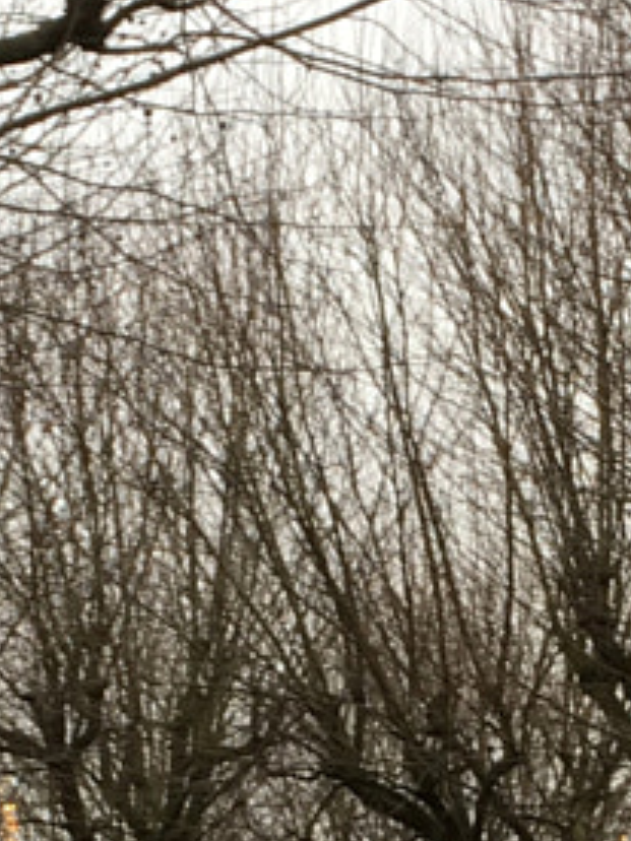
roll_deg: -0.1
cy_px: 1054
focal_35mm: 168
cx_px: 506
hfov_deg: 8.8
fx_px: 4083
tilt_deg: +5.9
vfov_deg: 11.5
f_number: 2.2
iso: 40
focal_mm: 4.15
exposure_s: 1/100
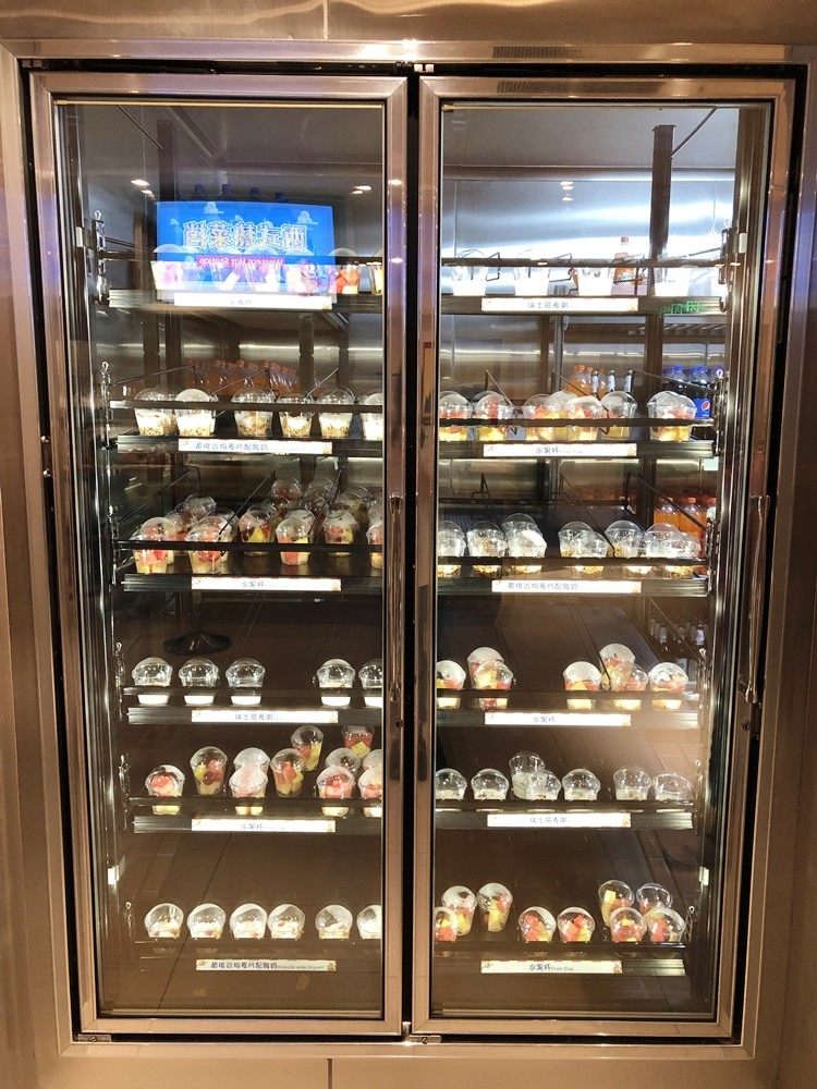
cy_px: 544
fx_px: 881
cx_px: 408
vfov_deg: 63.4
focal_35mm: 28
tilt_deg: -8.5
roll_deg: -1.1
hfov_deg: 49.7
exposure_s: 1/17
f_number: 1.8
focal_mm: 3.99
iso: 64
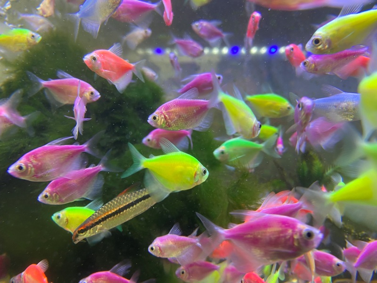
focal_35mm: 26
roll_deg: +0.0
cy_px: 142
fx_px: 283
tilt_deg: +2.9
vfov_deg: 53.1
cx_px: 188
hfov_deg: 67.3
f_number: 1.8
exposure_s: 1/50
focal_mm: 4.25
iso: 100
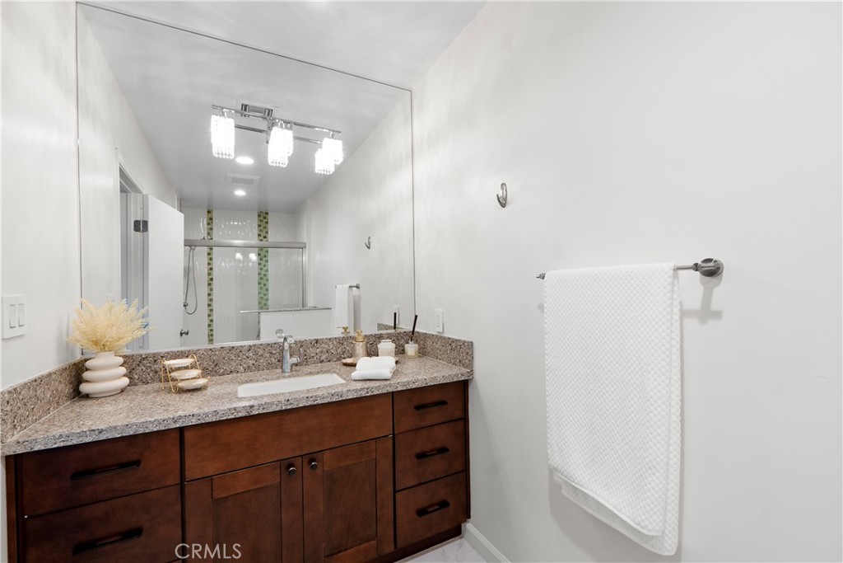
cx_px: 422
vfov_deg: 77.3
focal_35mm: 15
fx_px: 351
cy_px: 282
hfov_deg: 100.4
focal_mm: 10
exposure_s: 1/4
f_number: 9
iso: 100
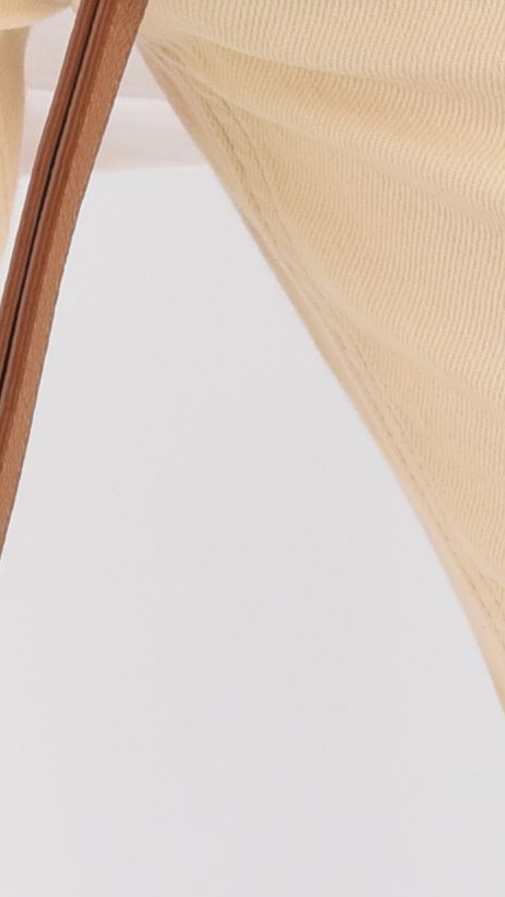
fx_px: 13181
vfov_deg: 3.9
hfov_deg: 2.2
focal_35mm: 554
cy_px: -237
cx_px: 85
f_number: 10
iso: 250
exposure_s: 1/100
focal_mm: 72
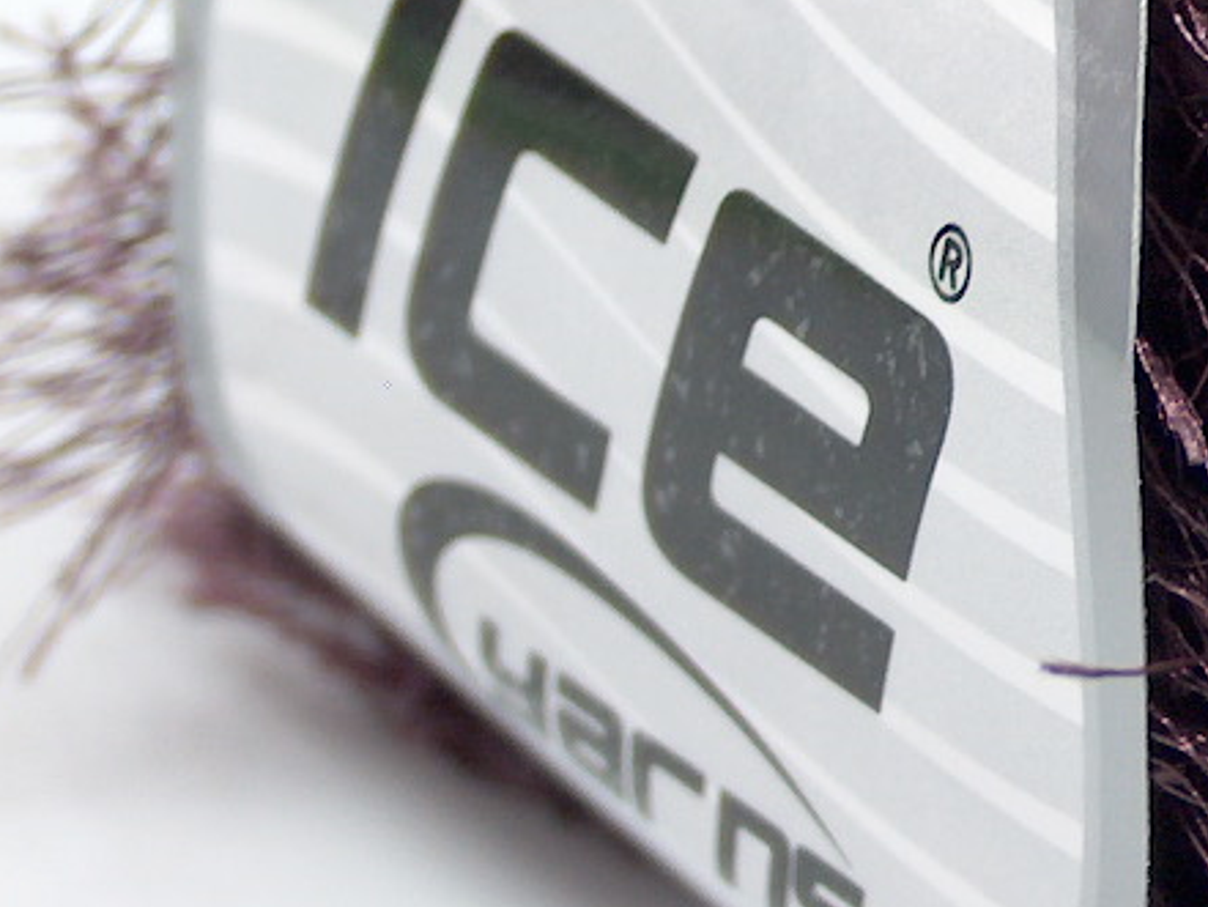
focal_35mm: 247
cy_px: 184
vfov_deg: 6.0
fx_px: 8622
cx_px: 1663
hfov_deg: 7.9
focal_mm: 17.25
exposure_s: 1/2.51
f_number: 2.9
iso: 100
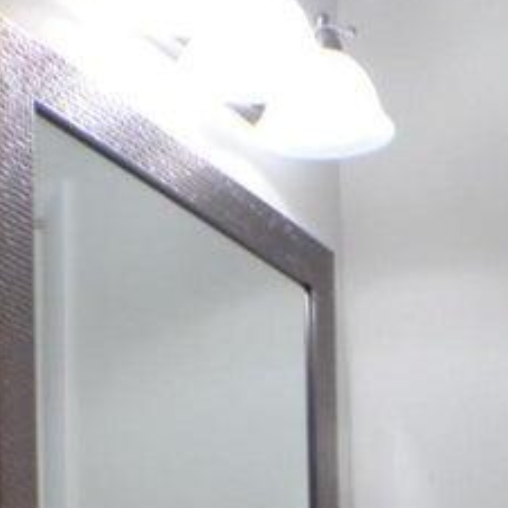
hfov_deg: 12.2
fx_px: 2324
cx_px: 571
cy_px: 1099
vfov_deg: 11.0
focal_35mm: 140
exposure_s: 1/40
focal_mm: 6.18
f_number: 3.4
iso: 400
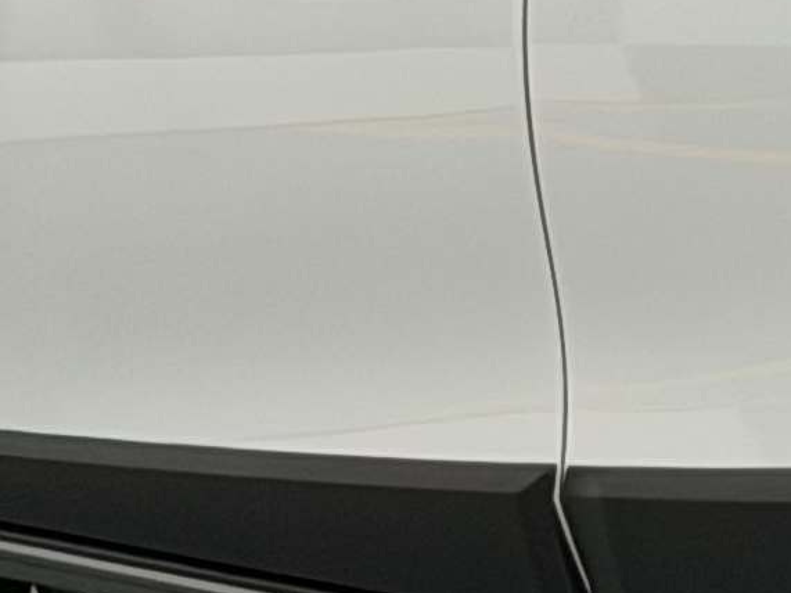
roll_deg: +1.4
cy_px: -319
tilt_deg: -1.9
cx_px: 1640
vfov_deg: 4.4
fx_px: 7745
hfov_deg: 5.7
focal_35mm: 339
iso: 100
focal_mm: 6.76
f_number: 1.78
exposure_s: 1/50
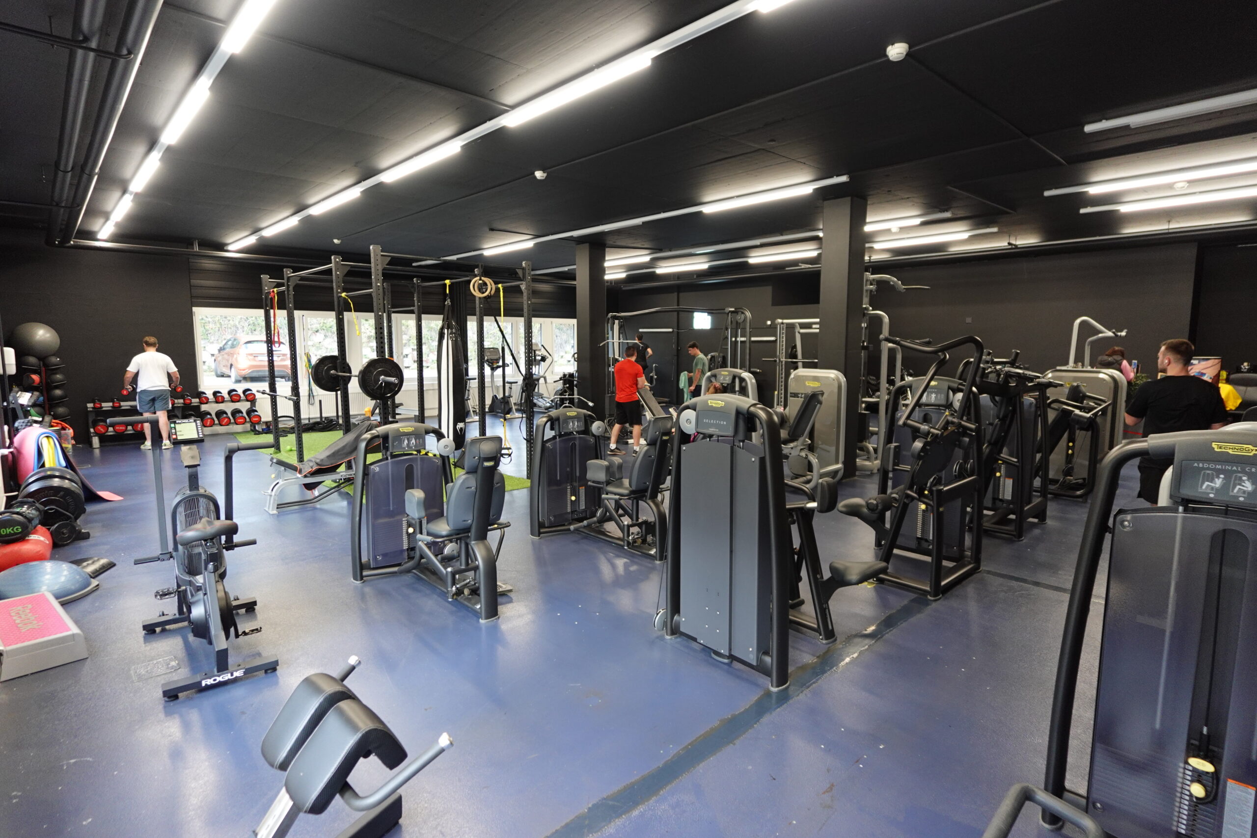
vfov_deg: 67.4
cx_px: 628
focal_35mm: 18
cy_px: 419
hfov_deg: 90.0
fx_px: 628
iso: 400
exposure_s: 1/80
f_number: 1.8
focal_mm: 6.9
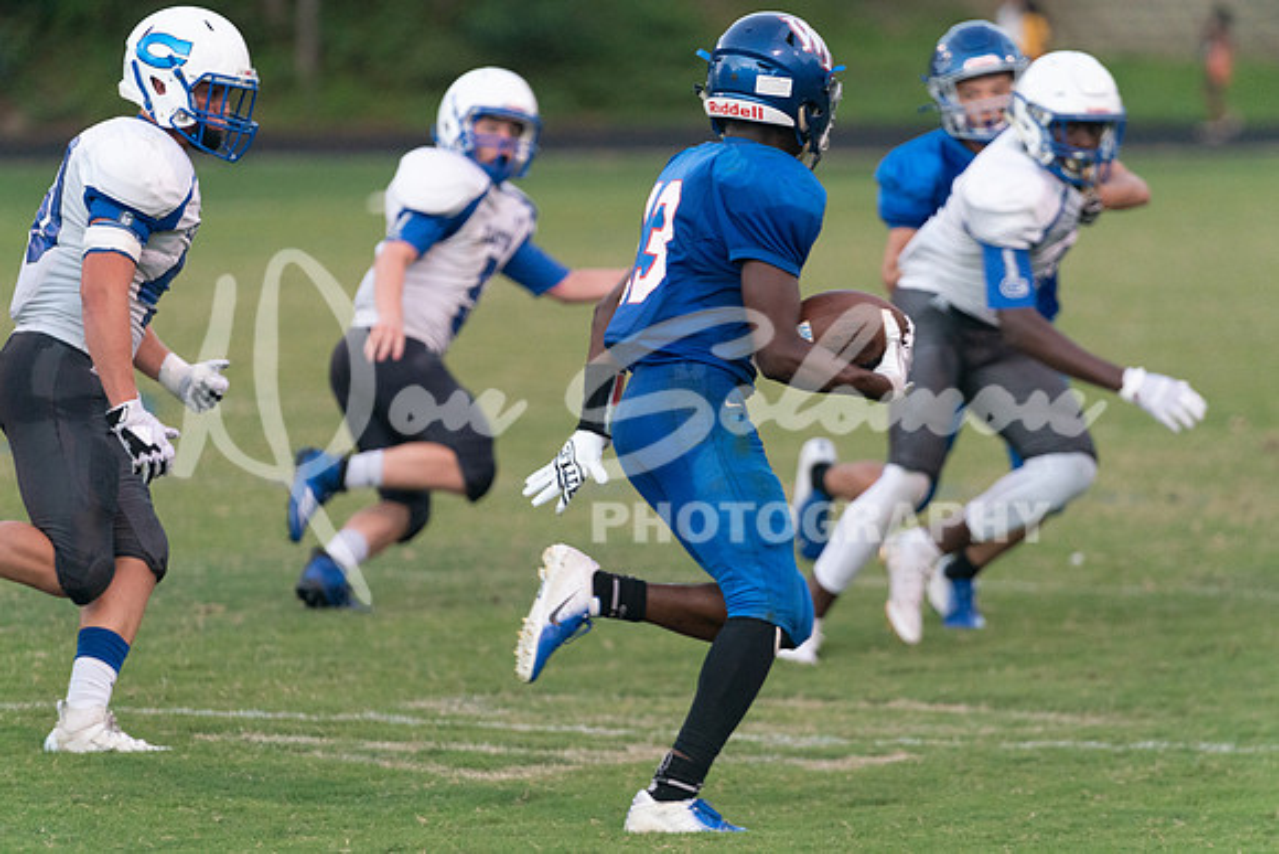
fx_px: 9950
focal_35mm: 280
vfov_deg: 4.9
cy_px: 427
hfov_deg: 7.4
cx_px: 640
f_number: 4
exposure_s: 1/1000
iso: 5000
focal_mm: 280
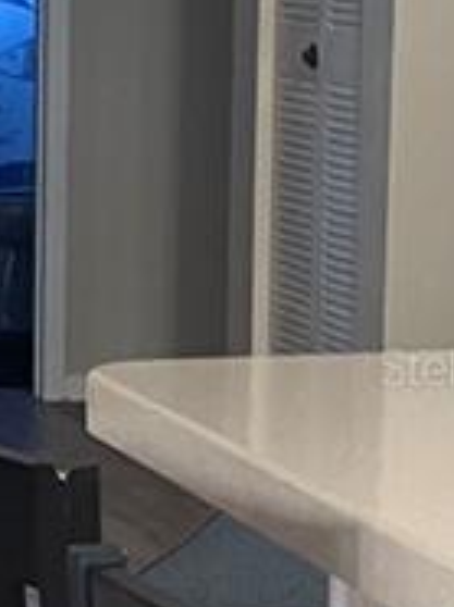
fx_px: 2945
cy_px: 366
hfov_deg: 7.8
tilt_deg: -10.3
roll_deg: +2.1
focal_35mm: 168
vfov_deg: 11.8
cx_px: -859
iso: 250
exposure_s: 1/60
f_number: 1.6
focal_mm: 4.2
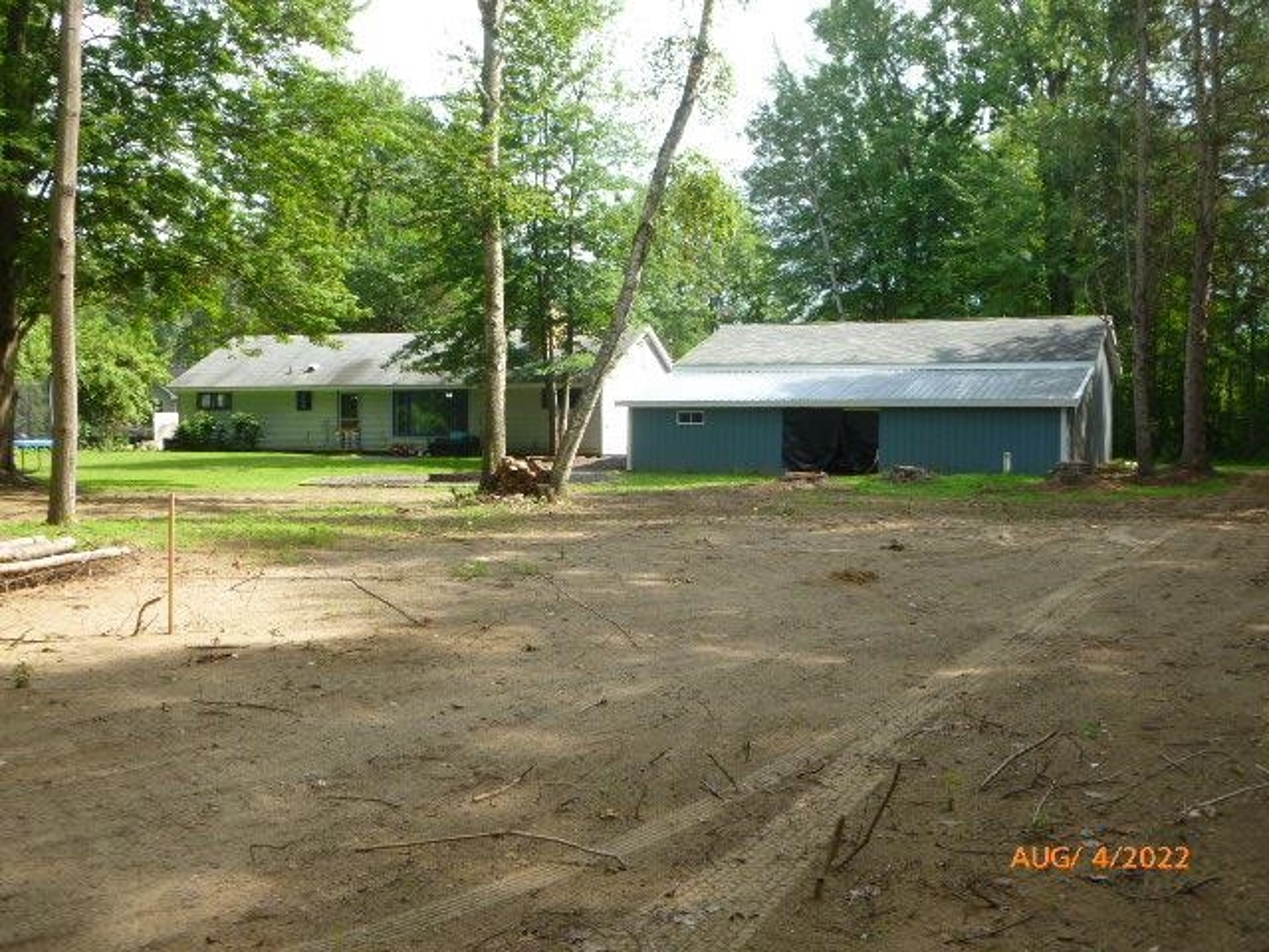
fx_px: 1320
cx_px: 634
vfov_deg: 39.7
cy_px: 476
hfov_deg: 51.4
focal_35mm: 36
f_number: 3.6
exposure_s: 1/160
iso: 100
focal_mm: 6.5
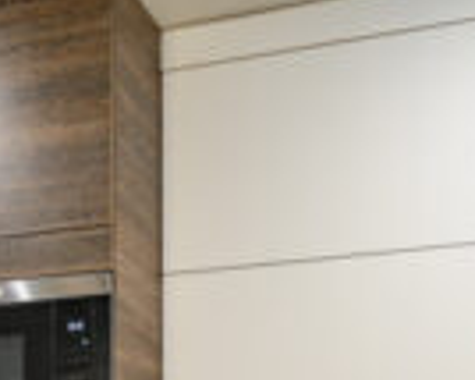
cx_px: 291
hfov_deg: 32.9
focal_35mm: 57
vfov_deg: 21.7
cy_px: 590
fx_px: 801
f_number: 8
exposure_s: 1/5
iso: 100
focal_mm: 16
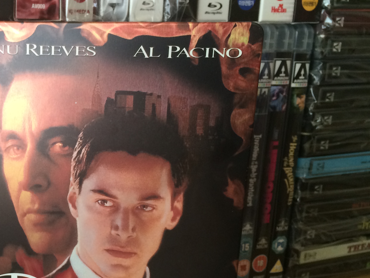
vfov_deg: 26.4
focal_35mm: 55
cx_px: 26
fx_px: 588
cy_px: 185
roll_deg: -0.4
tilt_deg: -13.3
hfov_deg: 32.9
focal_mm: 4.15
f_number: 2.2
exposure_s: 1/30
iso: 100
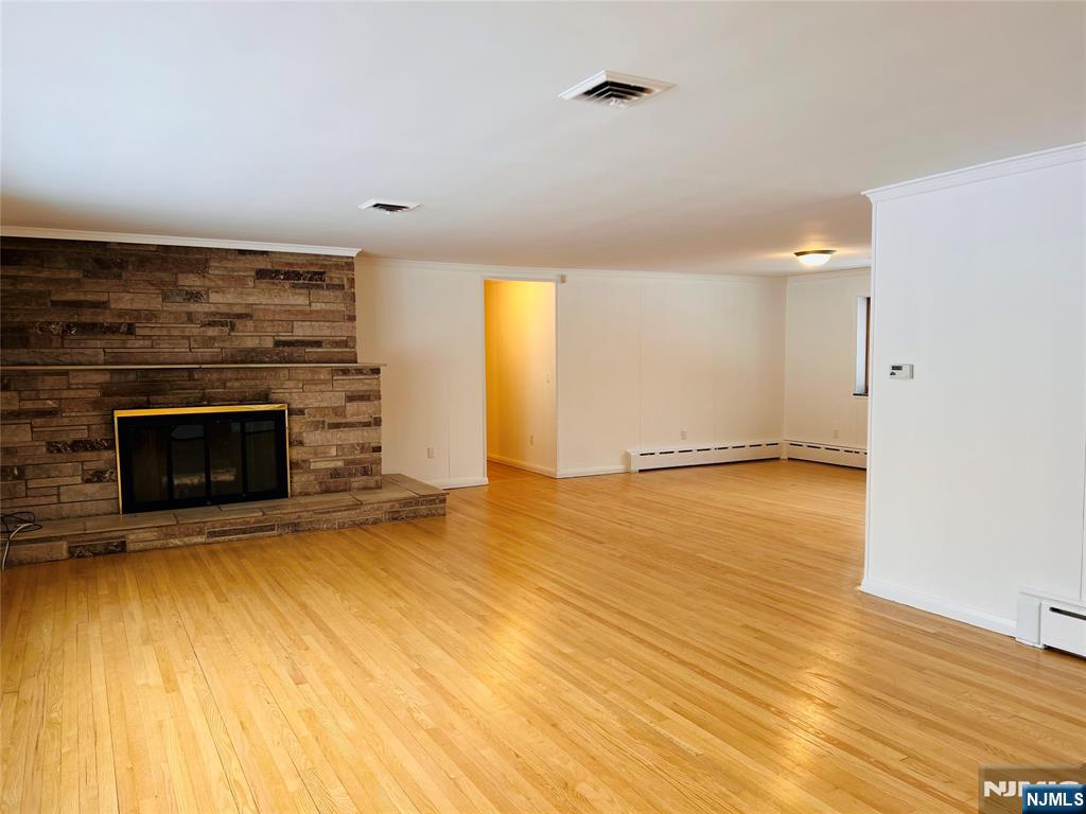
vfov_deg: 53.1
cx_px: 543
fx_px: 816
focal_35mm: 26
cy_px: 407
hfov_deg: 67.3
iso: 50
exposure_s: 1/120
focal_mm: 5.7
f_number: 1.5
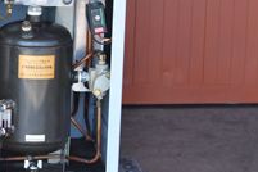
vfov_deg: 6.7
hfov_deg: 9.9
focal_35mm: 205
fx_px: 1471
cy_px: 5
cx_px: -30
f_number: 6.3
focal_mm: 55
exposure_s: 1/1000
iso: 1250
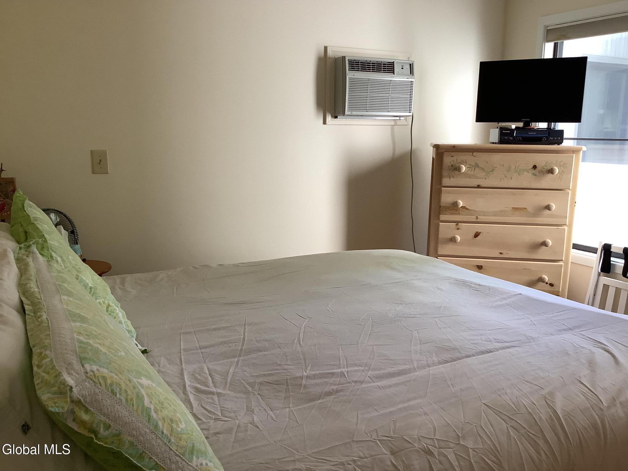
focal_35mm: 31
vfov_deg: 45.4
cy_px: 236
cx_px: 314
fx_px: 562
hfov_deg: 58.4
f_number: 2.4
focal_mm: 3.3
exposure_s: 1/50
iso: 100
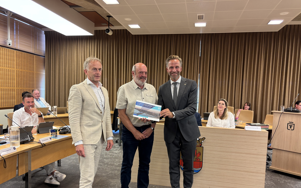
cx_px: 150
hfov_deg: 66.5
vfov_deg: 44.3
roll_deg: -2.0
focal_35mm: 28
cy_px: 112
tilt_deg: -4.7
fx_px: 230
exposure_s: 1/50
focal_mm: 5.96
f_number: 1.6
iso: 100
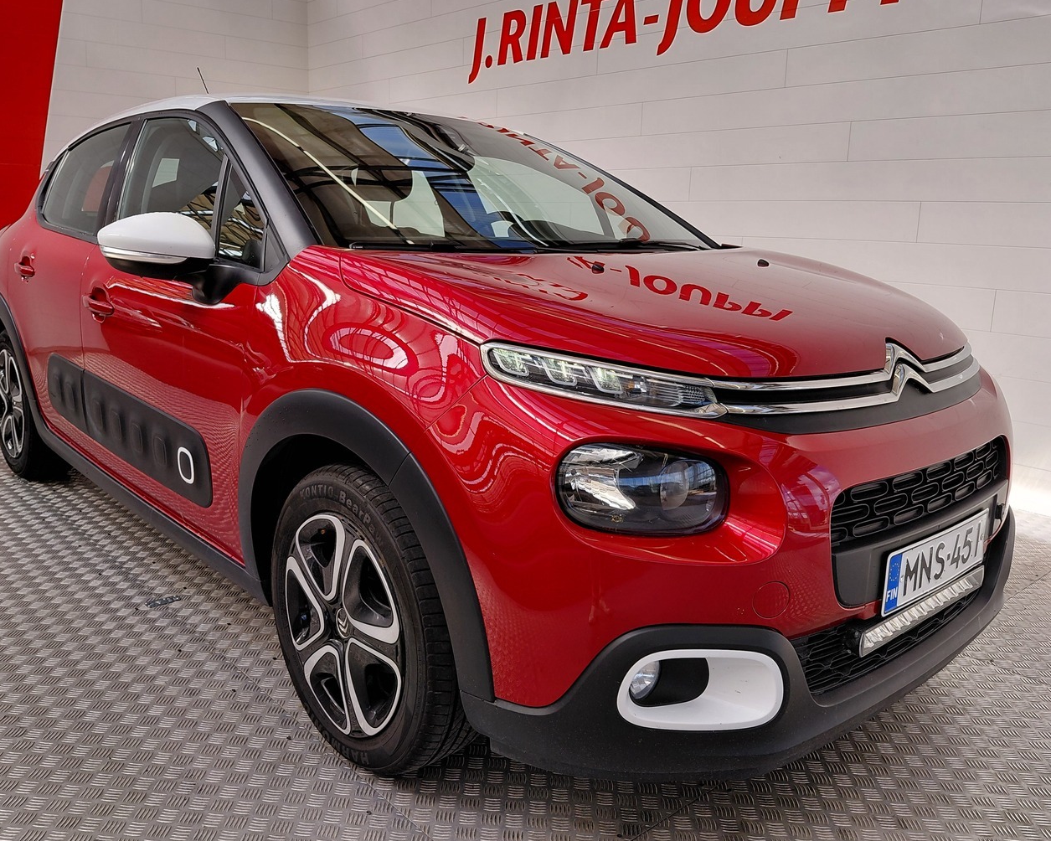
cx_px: 494
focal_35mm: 28
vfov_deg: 51.5
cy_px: 402
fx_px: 871
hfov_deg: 62.2
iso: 50
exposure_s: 1/868
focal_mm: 4.69
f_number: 1.8
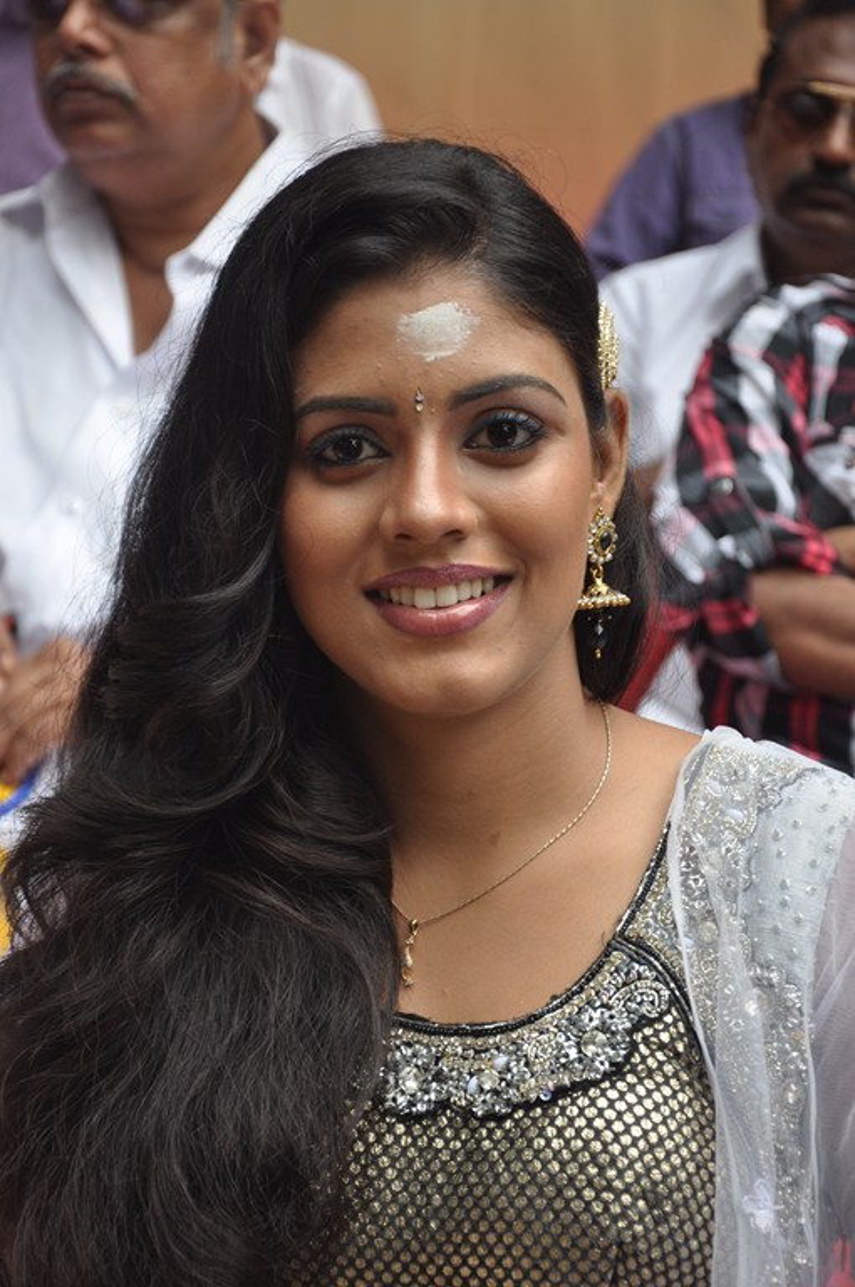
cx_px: 428
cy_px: 644
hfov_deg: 14.7
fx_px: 3322
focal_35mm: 93
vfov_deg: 21.9
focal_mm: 62
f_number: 5.3
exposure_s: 1/60
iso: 400
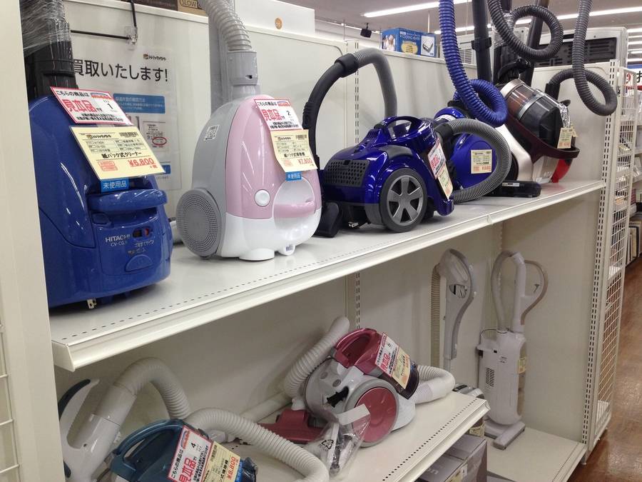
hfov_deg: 55.4
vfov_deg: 42.9
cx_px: 321
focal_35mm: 33
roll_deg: +0.5
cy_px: 241
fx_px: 612
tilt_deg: -10.7
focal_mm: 4.12
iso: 80
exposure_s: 1/120
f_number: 2.4
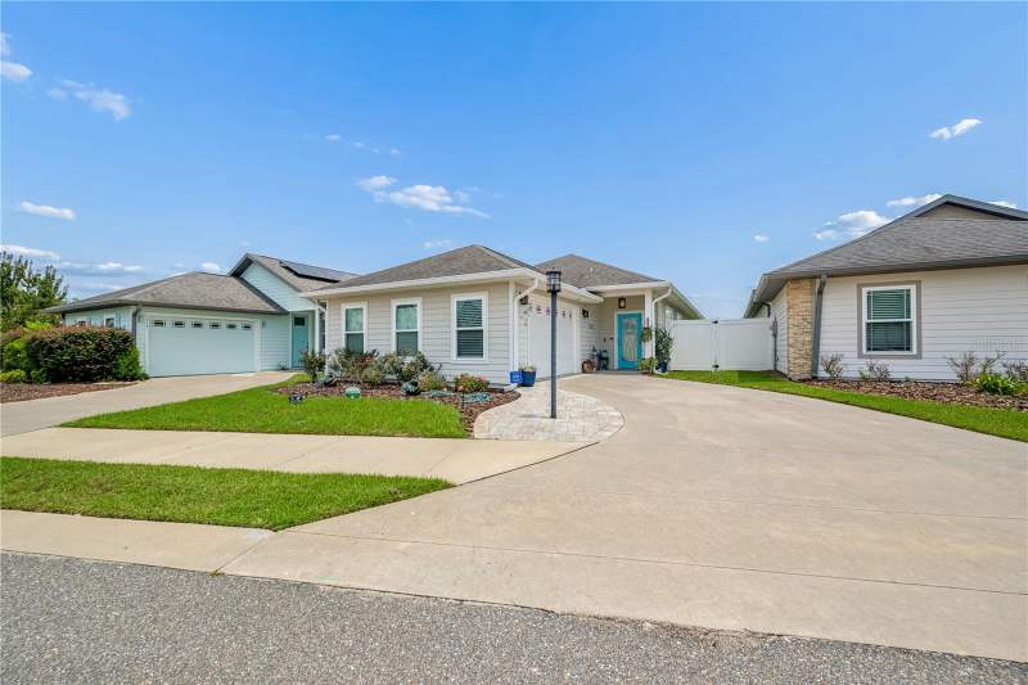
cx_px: 514
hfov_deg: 104.3
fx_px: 400
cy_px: 342
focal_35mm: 14
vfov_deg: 81.2
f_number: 8
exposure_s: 1/4000
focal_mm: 14
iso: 400
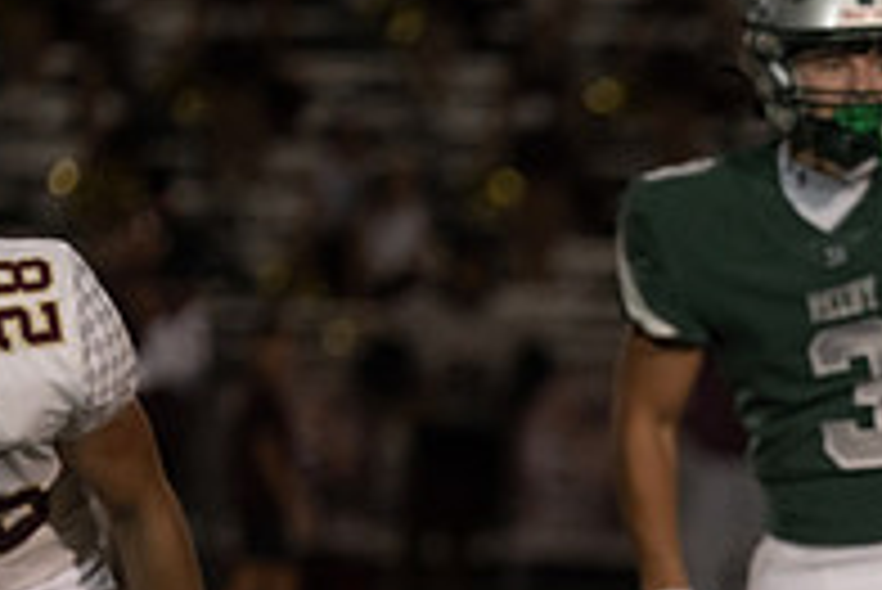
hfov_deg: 3.4
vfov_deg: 2.3
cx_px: 1200
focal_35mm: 599
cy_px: 928
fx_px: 14686
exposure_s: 1/1000
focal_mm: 154
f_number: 2.8
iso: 1000
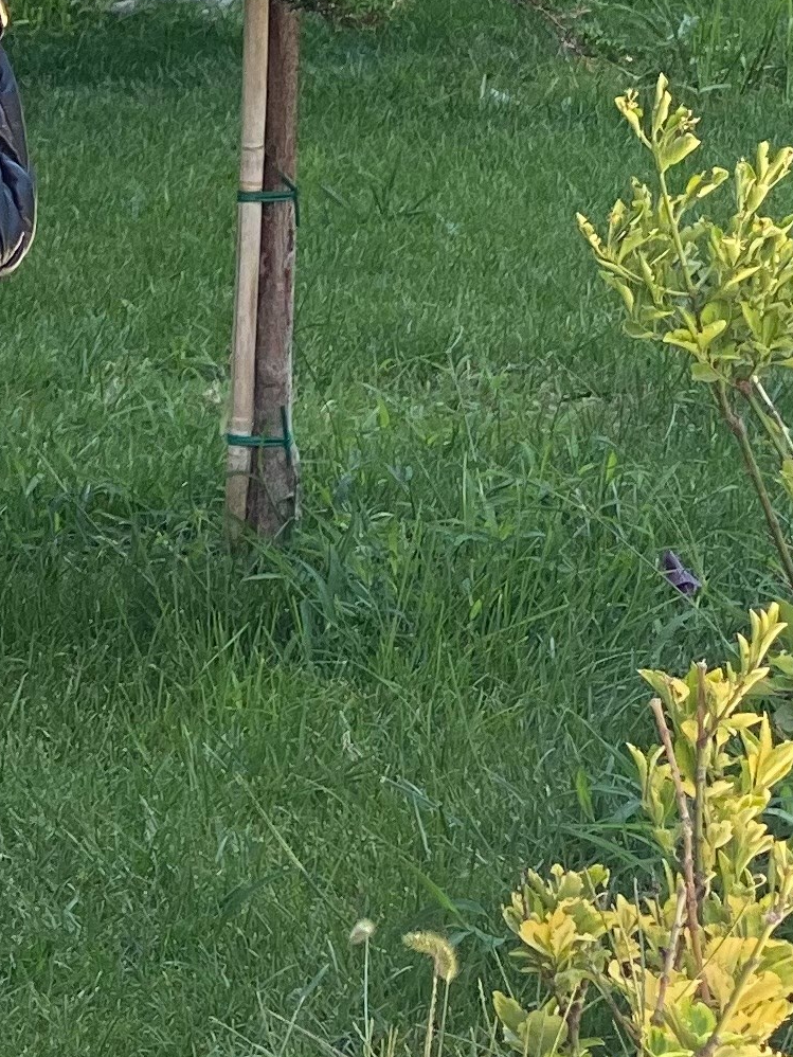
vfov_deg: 9.4
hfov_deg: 6.9
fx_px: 6412
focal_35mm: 210
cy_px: 190
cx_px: -539
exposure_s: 1/243
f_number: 2
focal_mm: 6
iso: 20
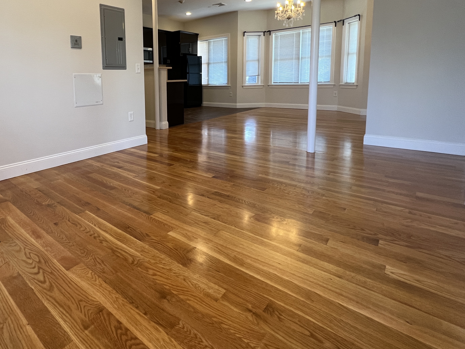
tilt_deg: -6.6
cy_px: 110
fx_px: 255
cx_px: 154
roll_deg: +1.2
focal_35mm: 19
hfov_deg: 81.7
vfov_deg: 66.4
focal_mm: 1.57
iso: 200
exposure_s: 1/120
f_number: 1.8
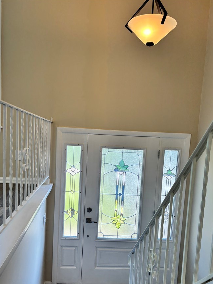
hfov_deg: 45.4
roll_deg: -3.3
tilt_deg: -7.1
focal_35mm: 31
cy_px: 168
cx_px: 99
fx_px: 254
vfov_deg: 58.0
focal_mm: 5.96
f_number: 1.6
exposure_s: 1/120
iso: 50
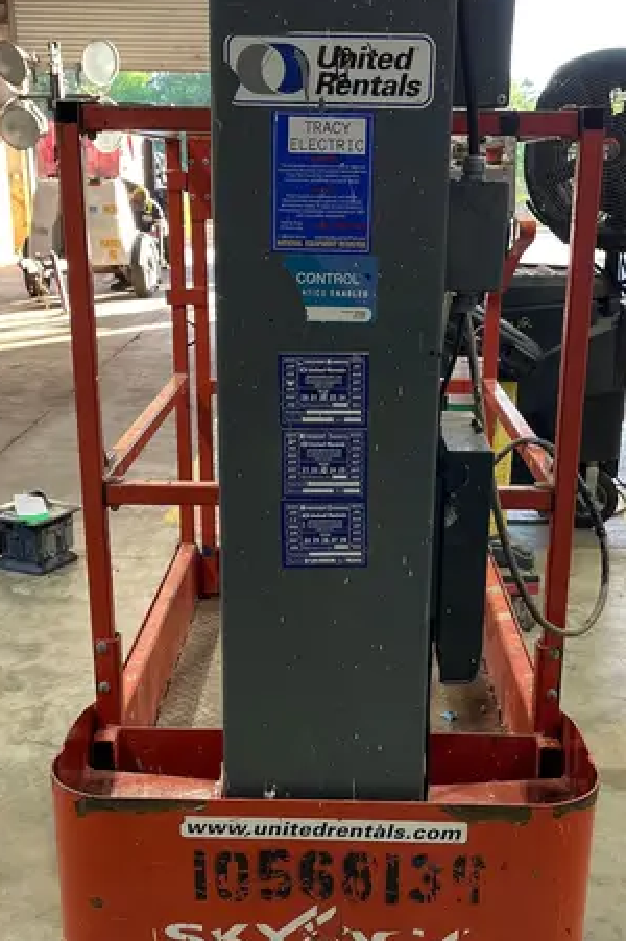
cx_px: 334
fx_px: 1149
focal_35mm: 44
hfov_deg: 30.5
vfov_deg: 44.3
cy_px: 558
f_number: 1.6
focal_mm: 5.1
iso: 80
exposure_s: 1/121
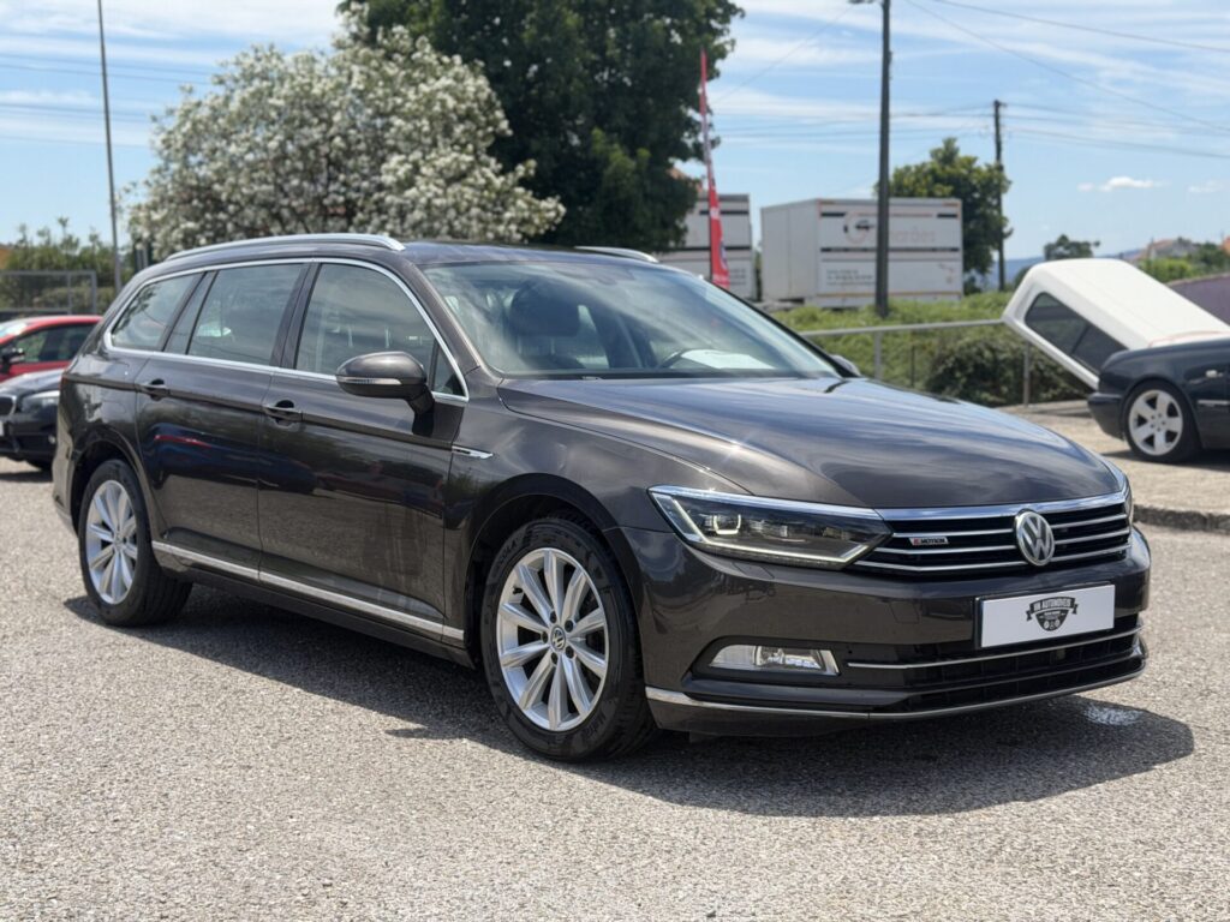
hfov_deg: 39.7
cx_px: 615
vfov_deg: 30.3
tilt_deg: -5.9
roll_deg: +0.7
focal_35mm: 48
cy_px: 461
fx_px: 1706
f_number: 1.78
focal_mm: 6.76
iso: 100
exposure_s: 1/2762
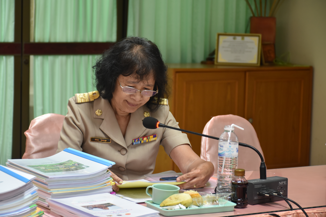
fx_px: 951
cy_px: 108
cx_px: 163
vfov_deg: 13.0
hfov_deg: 19.5
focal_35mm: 105
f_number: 5
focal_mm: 70
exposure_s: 1/30
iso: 800
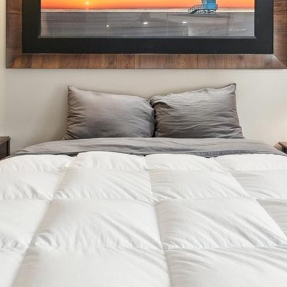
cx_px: 148
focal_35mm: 42
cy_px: 57
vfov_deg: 38.5
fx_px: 394
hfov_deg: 40.0
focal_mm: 14
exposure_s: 1/15
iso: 320
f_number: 8
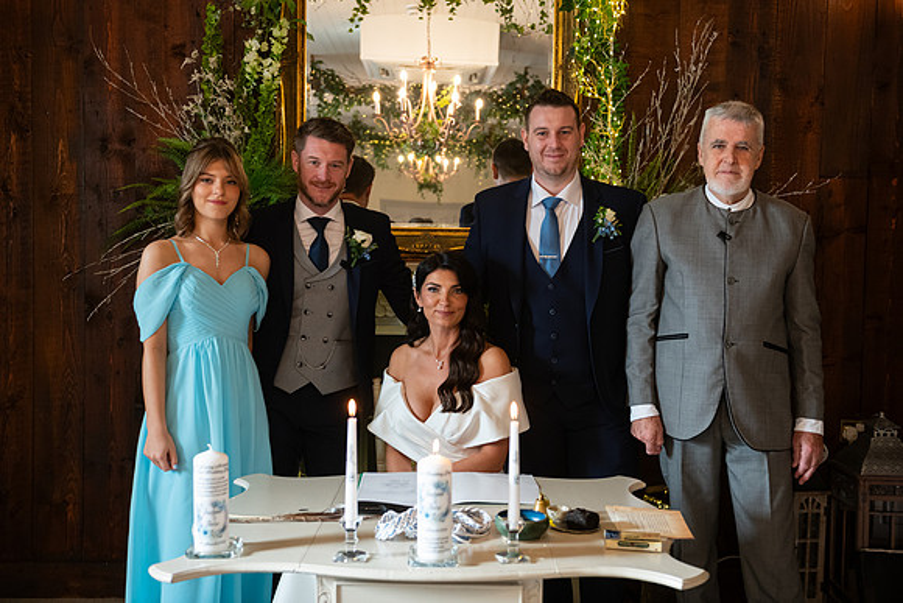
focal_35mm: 38
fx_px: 953
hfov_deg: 50.7
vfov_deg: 35.1
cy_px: 302
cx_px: 452
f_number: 3.5
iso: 1000
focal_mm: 38
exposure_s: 1/160
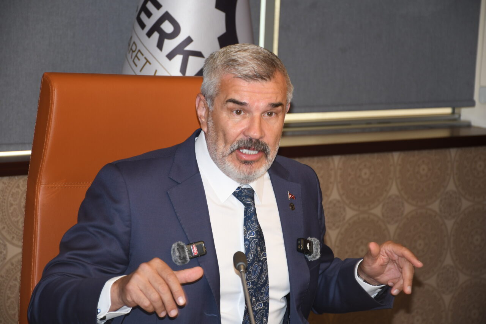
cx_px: 243
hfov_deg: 16.1
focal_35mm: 127
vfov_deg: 10.8
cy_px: 162
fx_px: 1714
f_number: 5.3
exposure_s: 1/60
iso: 400
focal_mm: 85
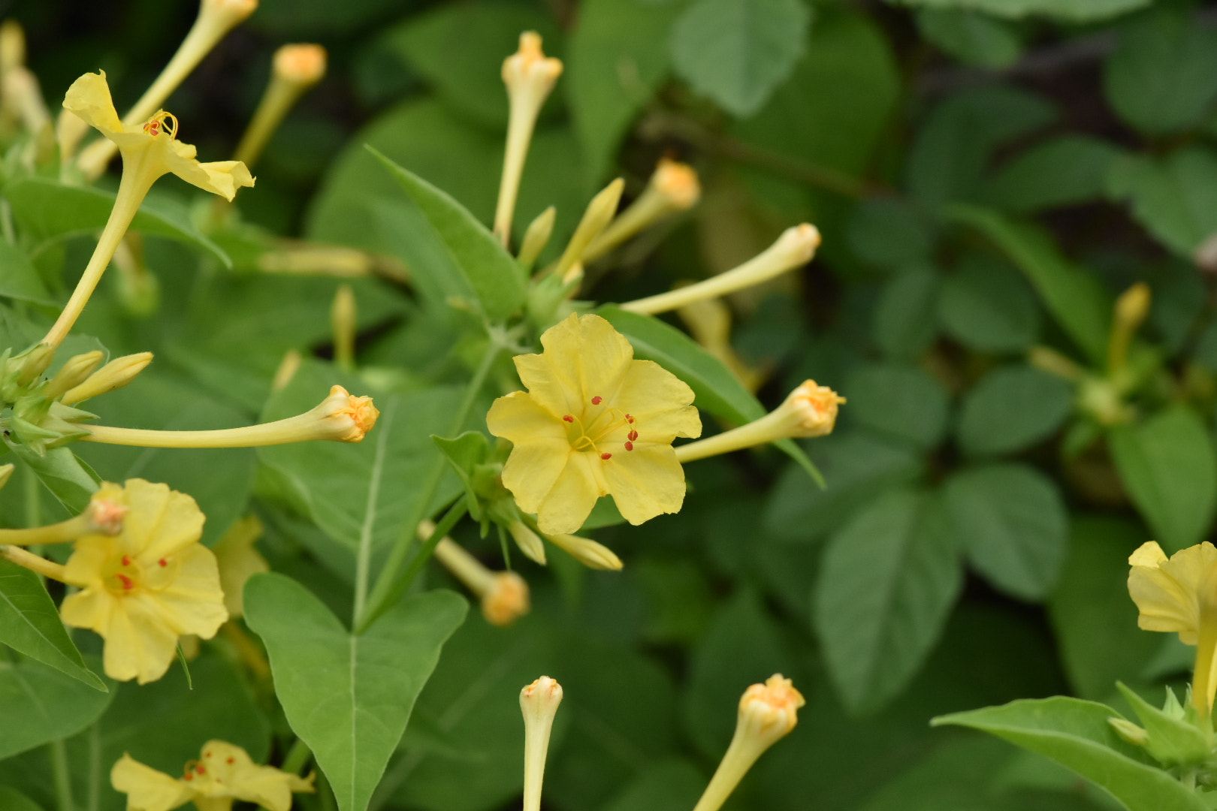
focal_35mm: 128
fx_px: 4310
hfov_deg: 16.1
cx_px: 608
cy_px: 406
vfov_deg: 10.8
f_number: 8
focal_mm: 85
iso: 800
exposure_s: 1/500
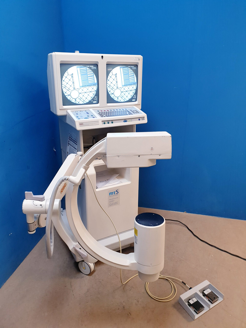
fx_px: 246
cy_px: 164
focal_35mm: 26
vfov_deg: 67.3
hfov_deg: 53.1
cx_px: 123
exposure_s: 1/50
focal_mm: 4.3
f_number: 2.4
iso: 160
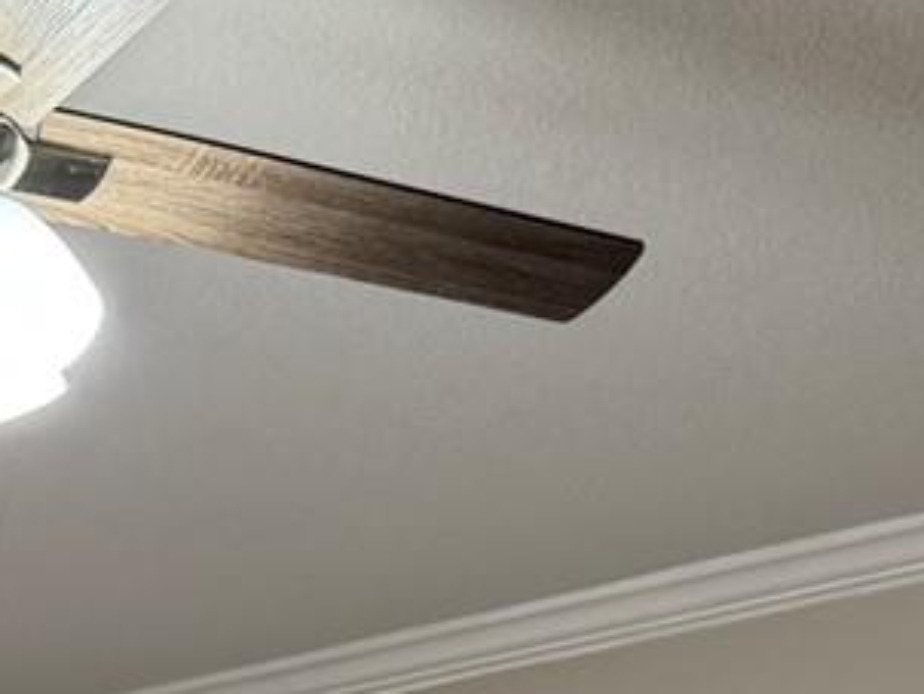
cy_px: 1553
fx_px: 3393
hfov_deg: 15.5
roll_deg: -1.7
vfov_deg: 10.4
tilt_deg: +0.6
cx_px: 389
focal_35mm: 127
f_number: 1.78
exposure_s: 1/60
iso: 160
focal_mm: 6.76
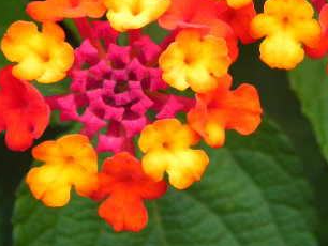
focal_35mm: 132
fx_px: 1252
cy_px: 17
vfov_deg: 11.2
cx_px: 203
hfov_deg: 14.9
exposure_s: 1/160
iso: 160
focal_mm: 11.8
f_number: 4
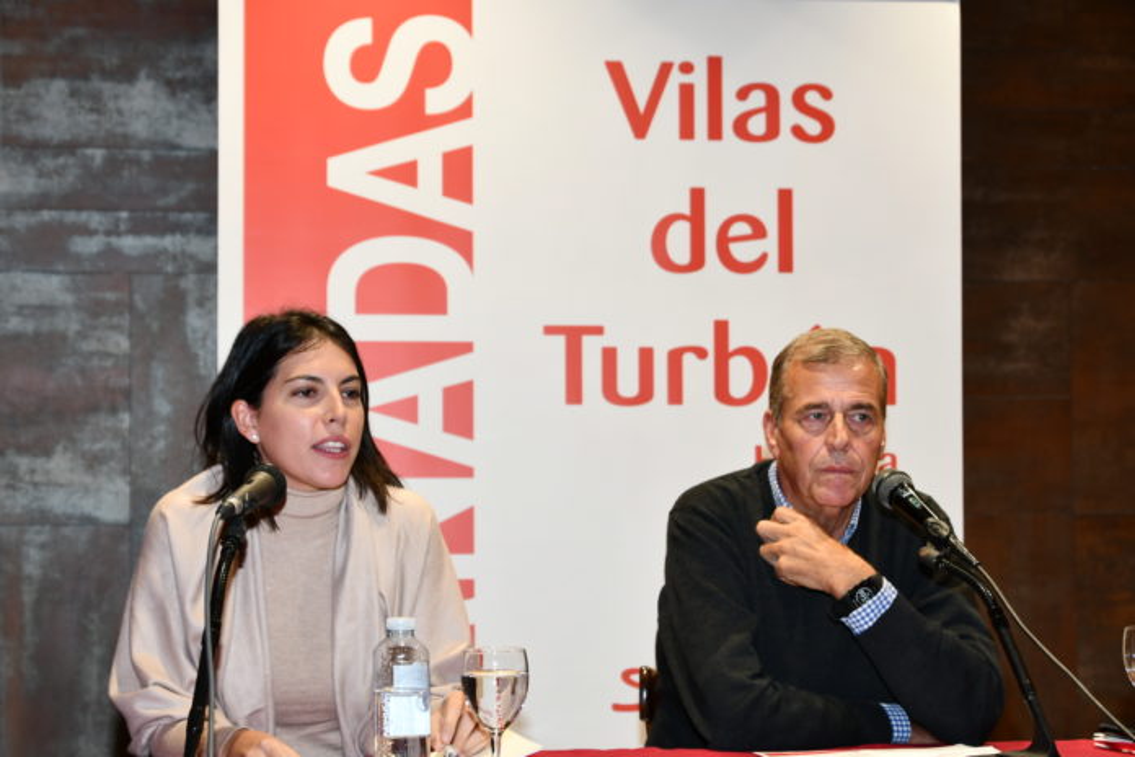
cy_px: 378
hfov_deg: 30.5
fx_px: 2081
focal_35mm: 66
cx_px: 568
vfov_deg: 20.6
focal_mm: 44
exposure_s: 1/60
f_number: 5.6
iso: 500
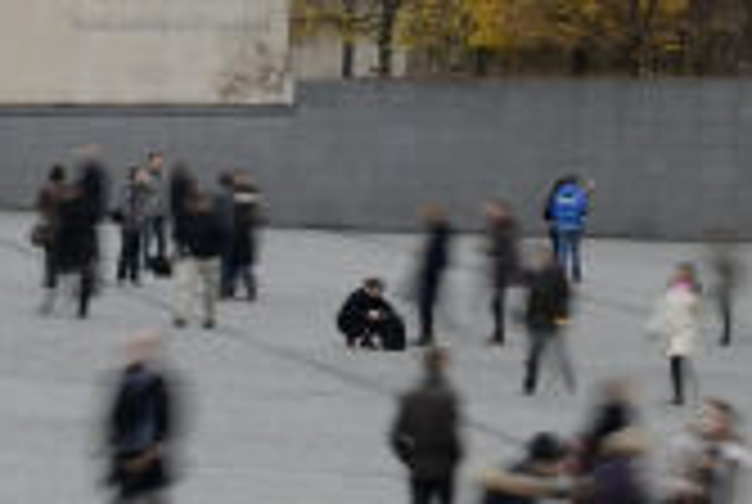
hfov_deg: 6.2
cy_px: -983
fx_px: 6654
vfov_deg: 4.2
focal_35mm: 318
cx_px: 1711
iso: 200
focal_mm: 52
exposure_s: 1/3
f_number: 11
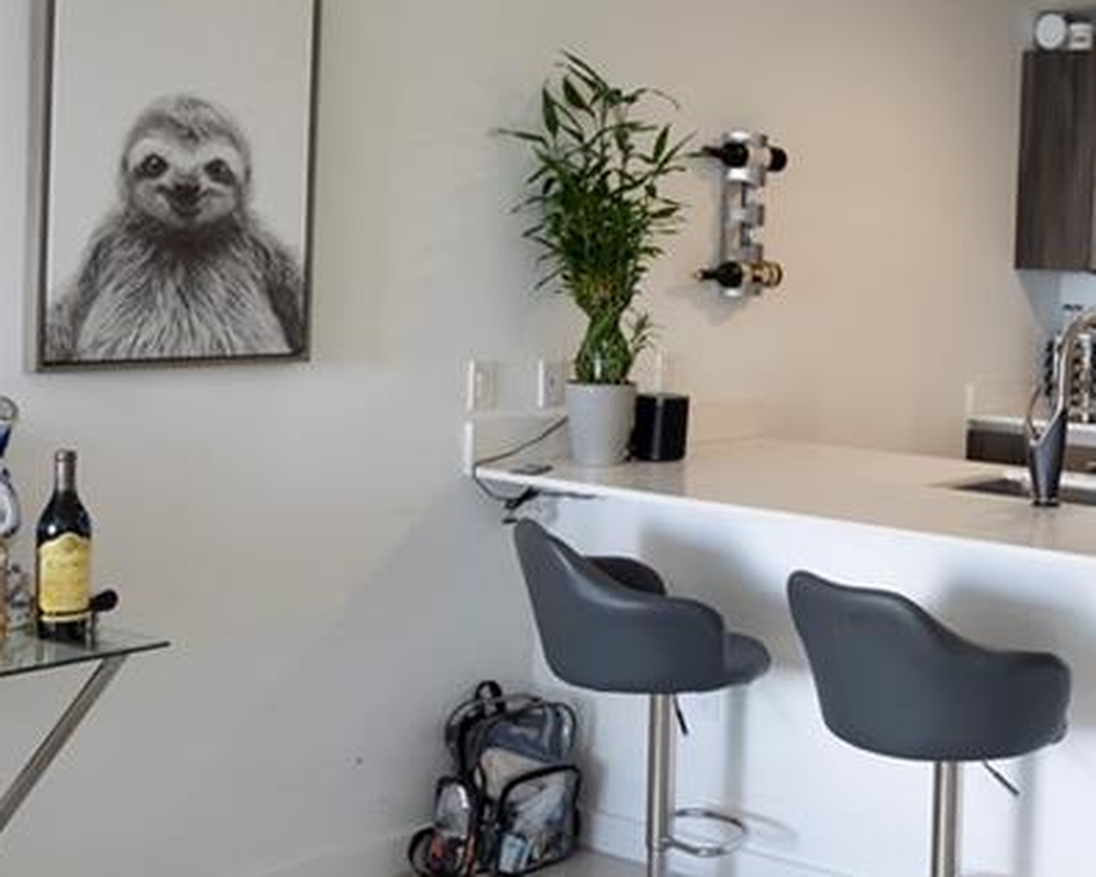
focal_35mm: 53
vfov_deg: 28.4
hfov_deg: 33.7
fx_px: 1720
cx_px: 963
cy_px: 292
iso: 100
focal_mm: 14
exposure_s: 1/15
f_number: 4
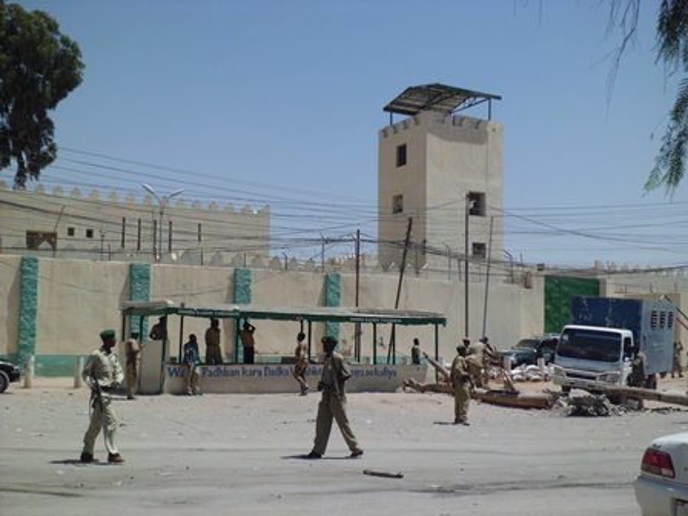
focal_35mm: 47
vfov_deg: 30.9
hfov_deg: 40.4
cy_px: 258
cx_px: 344
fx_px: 934
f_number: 9.6
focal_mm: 8.3
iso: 64
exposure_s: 1/200
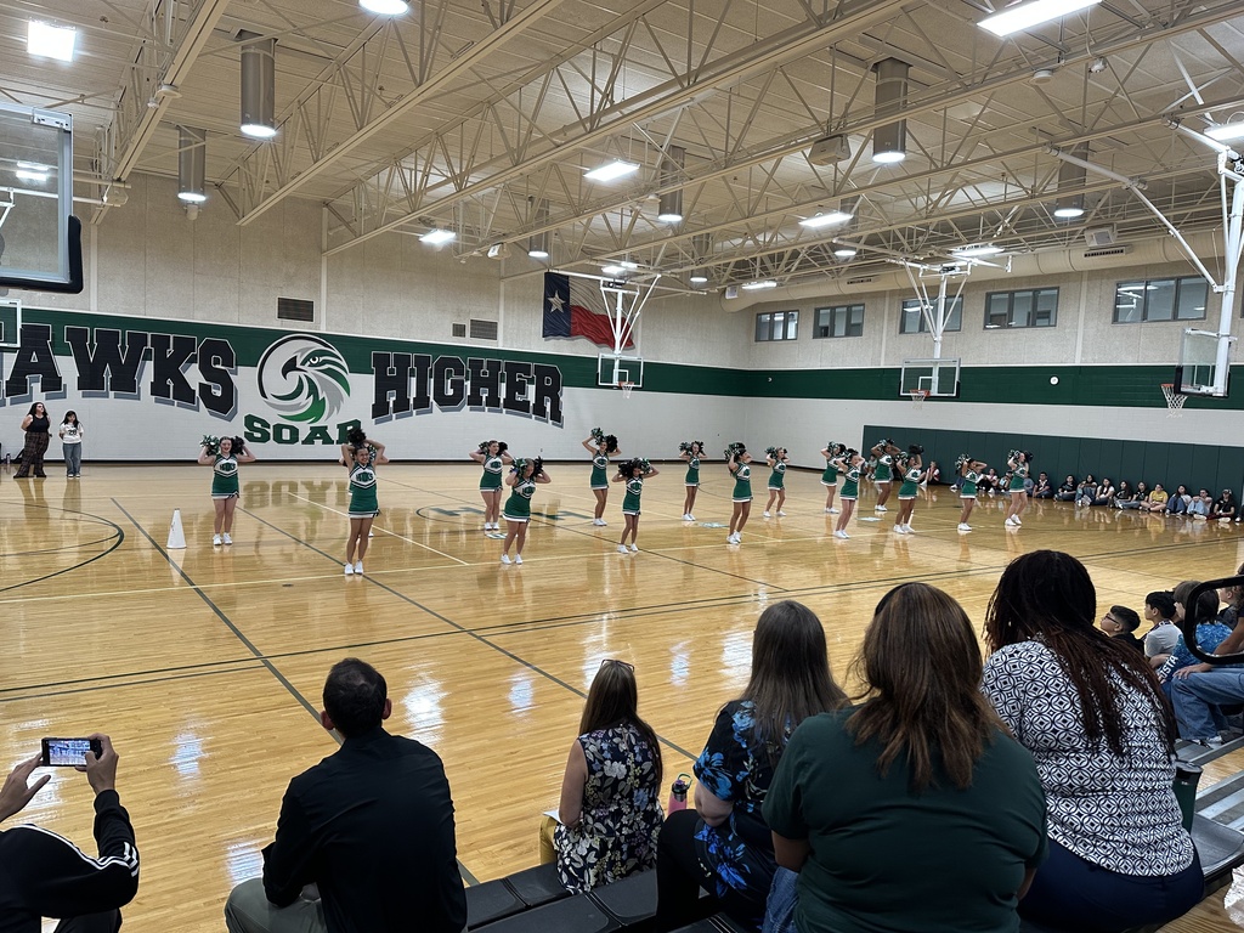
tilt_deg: -4.5
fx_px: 862
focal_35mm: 24
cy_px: 466
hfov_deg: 71.6
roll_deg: -2.5
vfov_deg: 56.8
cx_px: 622
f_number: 1.78
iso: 200
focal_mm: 6.86
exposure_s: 1/121
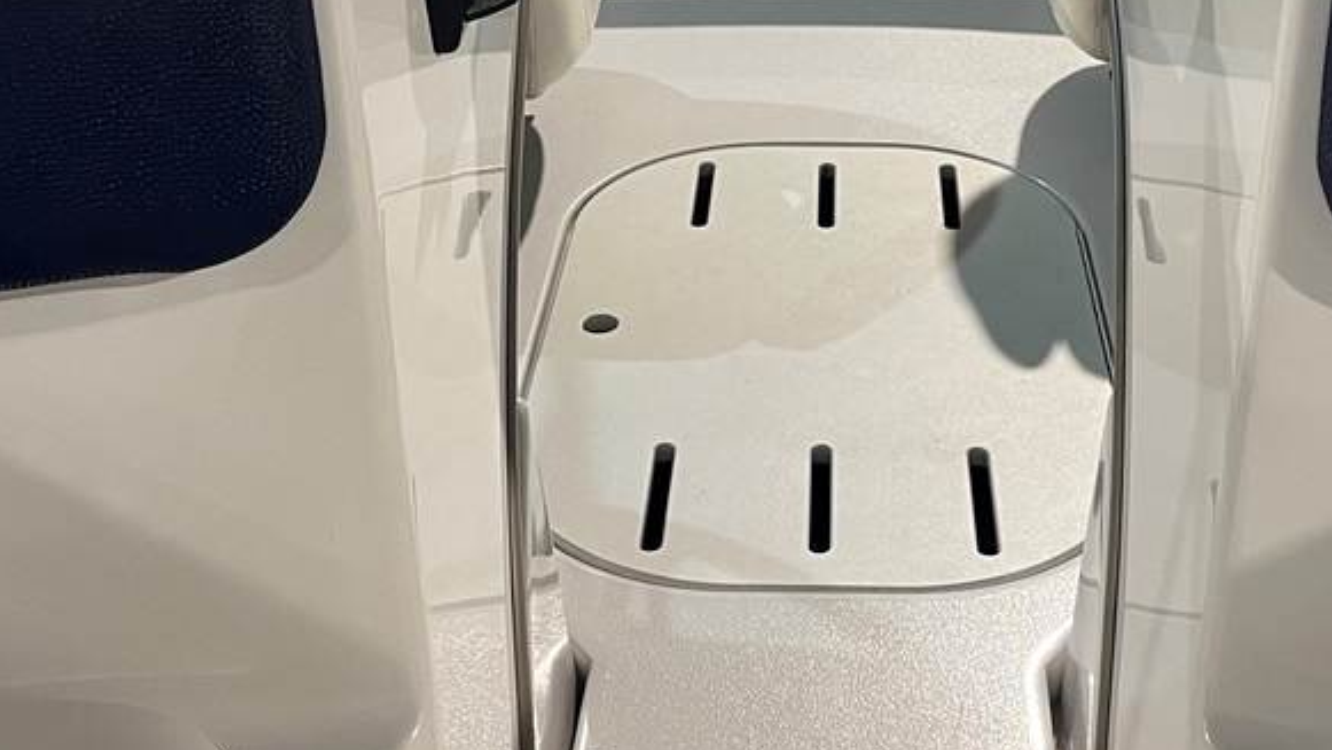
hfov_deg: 35.3
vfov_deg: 19.7
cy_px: -15
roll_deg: +0.6
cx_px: 812
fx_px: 2084
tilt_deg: -22.8
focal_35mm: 59
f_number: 1.6
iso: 125
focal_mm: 5.1
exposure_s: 1/50
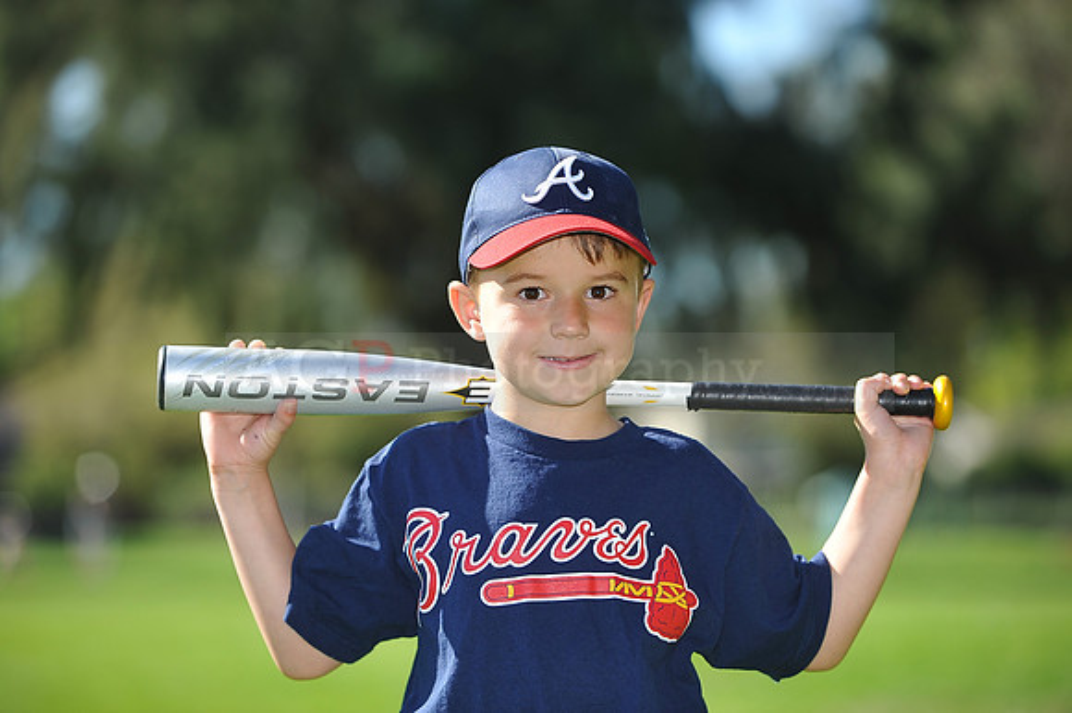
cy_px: 356
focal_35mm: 165
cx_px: 536
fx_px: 4910
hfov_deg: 12.5
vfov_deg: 8.3
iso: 200
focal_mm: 165
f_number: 4
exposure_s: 1/800
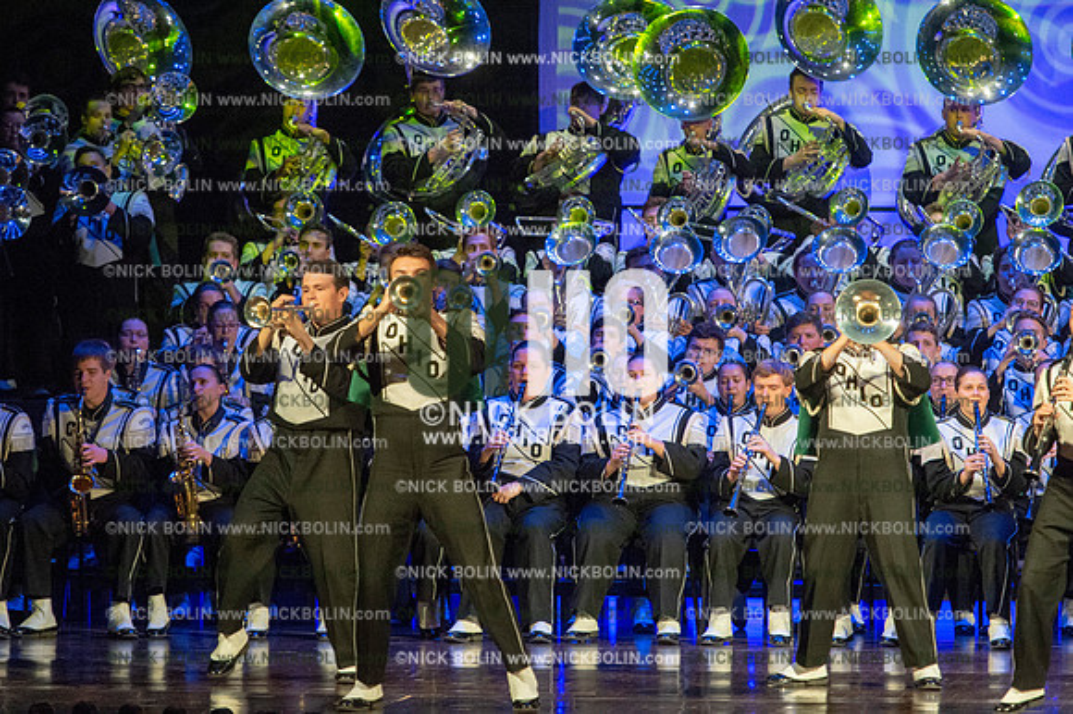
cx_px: 536
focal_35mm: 240
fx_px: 7149
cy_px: 357
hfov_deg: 8.6
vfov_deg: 5.7
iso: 8000
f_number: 5.6
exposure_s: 1/320
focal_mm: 240
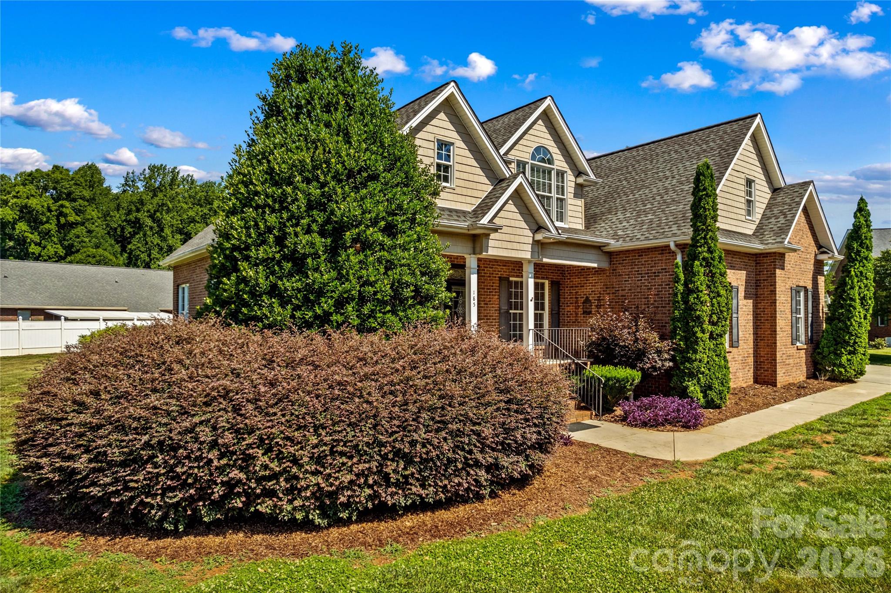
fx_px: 544
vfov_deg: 57.2
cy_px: 296
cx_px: 446
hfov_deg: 78.6
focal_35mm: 22
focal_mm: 8.38
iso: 120
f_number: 2.8
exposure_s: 1/800
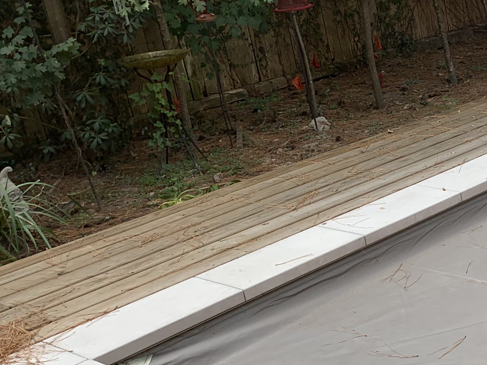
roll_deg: +5.0
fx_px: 971
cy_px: 259
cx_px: 599
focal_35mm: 69
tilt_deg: -22.2
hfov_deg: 25.1
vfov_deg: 21.2
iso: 25
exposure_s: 1/139
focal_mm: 4.25
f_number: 1.8
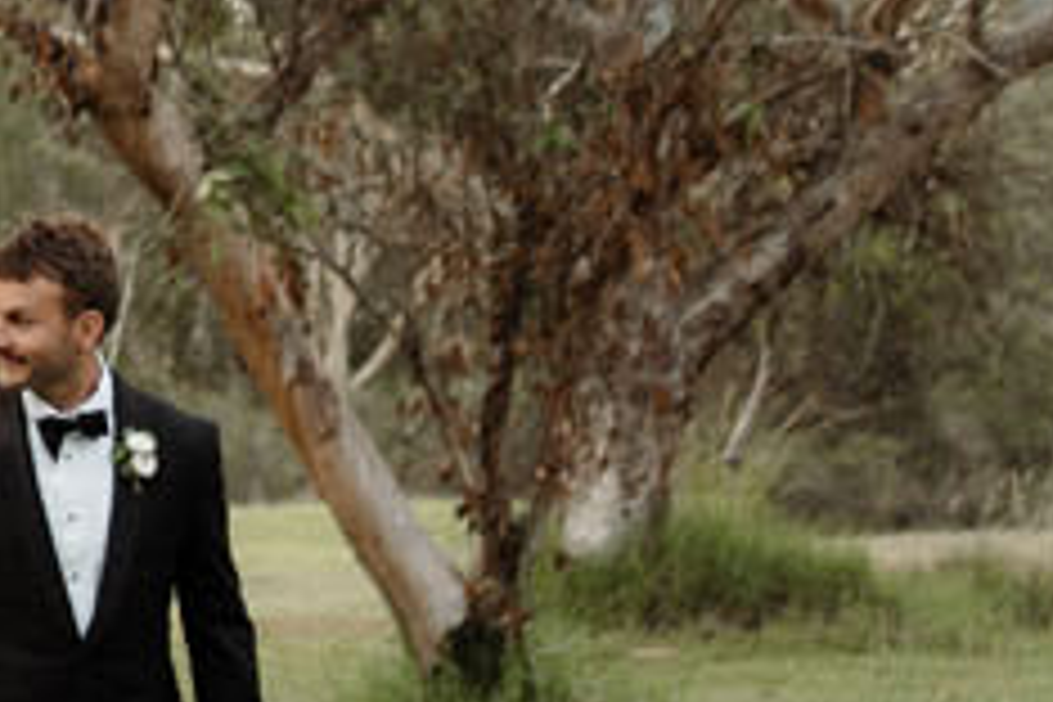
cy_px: -497
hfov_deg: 8.9
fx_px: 6113
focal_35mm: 209
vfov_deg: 6.4
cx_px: -1498
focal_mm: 35
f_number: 2
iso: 400
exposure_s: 1/640
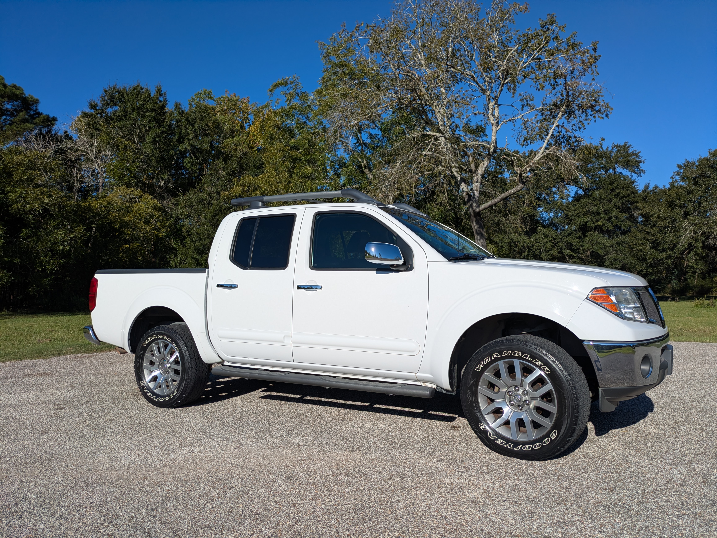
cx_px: 358
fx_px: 518
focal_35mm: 25
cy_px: 269
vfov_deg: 54.9
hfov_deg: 69.4
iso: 56
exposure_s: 1/3953
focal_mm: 5.43
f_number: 1.89
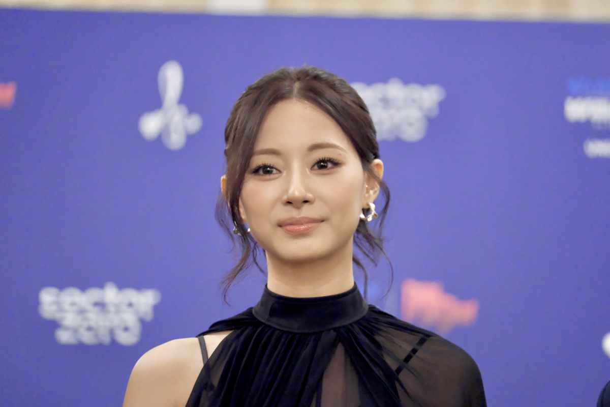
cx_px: 305
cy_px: 204
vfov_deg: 6.5
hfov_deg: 9.8
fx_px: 3558
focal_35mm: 210
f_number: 2.8
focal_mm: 140
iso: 8000
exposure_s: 1/200
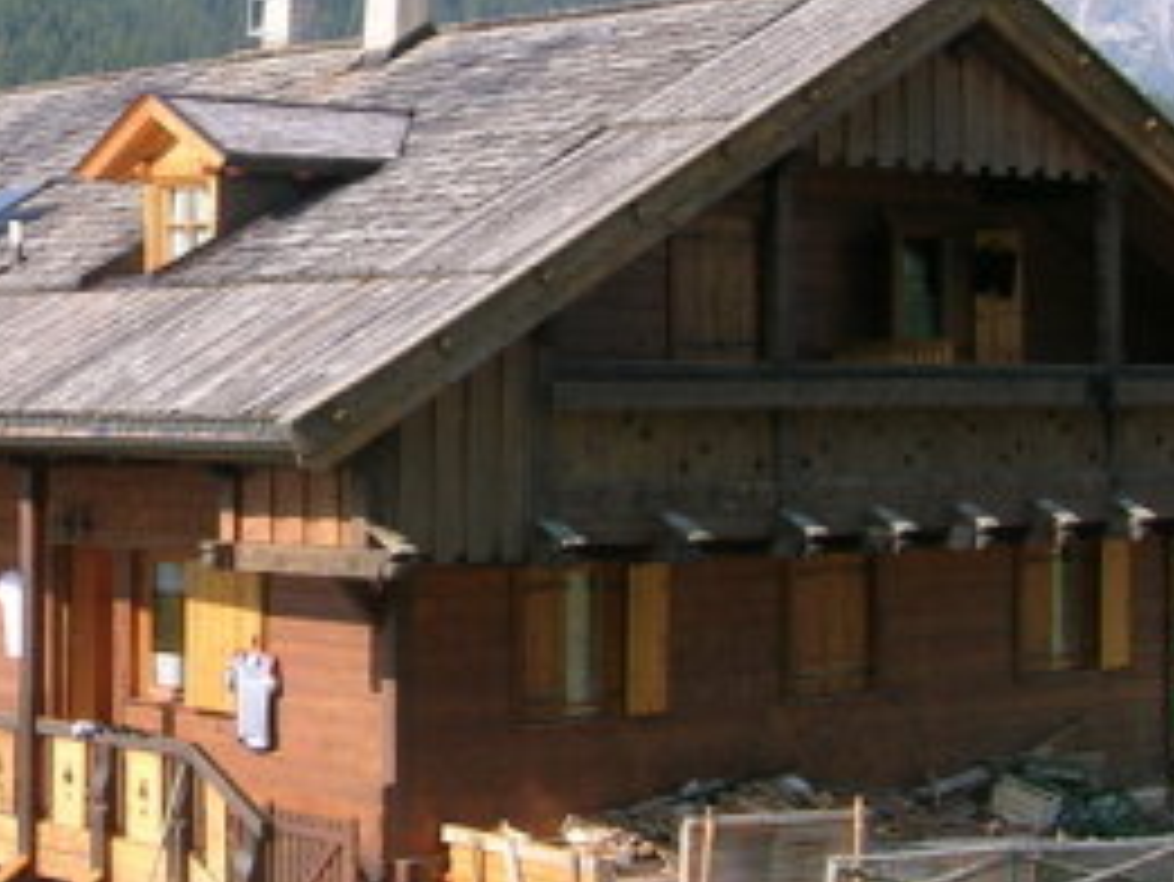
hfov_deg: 19.6
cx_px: 88
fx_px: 3325
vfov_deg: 15.0
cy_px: 238
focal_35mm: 98
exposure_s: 1/169
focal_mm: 7.3
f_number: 5.3
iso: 50
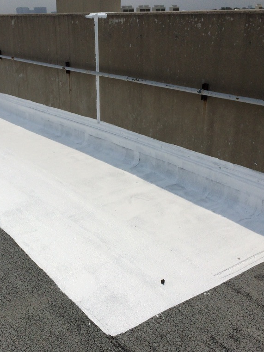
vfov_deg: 47.9
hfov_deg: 36.6
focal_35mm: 39
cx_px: 99
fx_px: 396
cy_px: 177
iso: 40
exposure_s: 1/13699
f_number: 2.2
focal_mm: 4.15
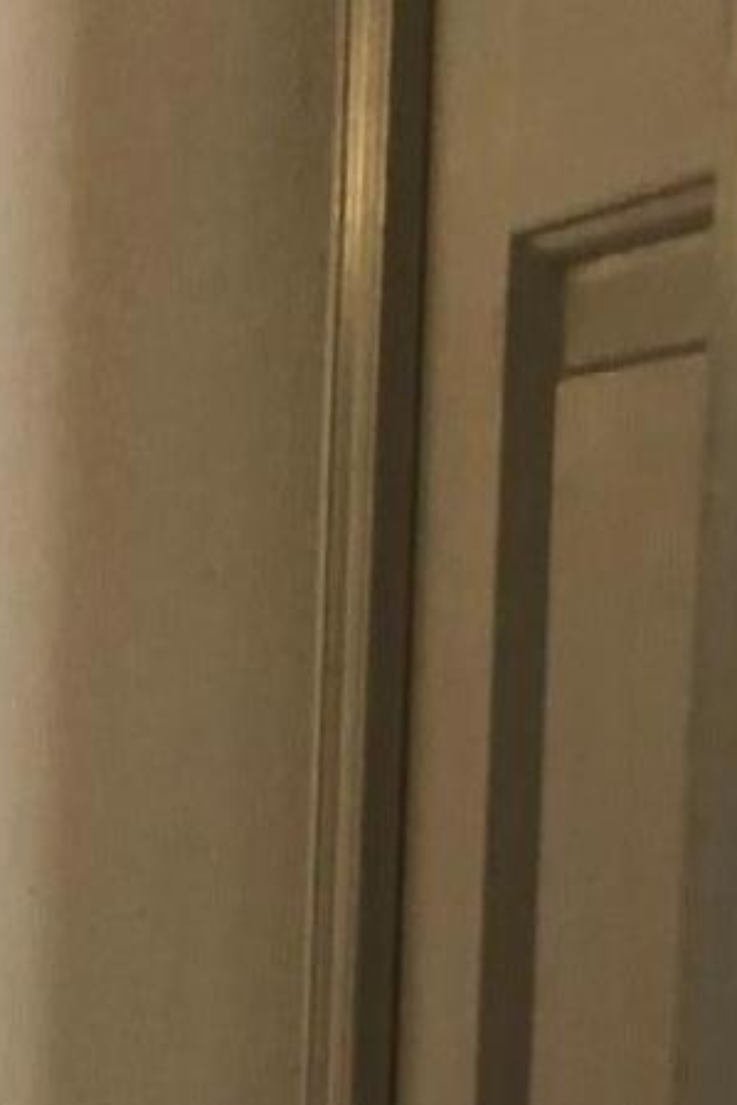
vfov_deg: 15.3
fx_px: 3989
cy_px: 1241
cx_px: -900
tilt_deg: -5.9
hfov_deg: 9.6
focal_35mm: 130
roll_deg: +0.0
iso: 40
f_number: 1.8
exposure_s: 1/17
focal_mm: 3.99
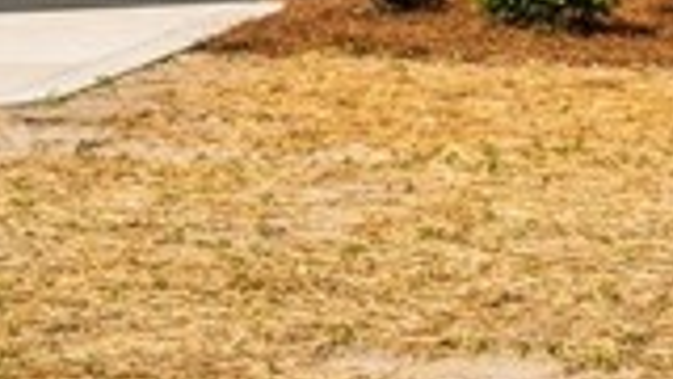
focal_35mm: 249
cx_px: 23
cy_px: -360
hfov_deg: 8.6
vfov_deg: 4.8
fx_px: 4443
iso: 400
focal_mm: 35
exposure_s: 1/800
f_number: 7.1
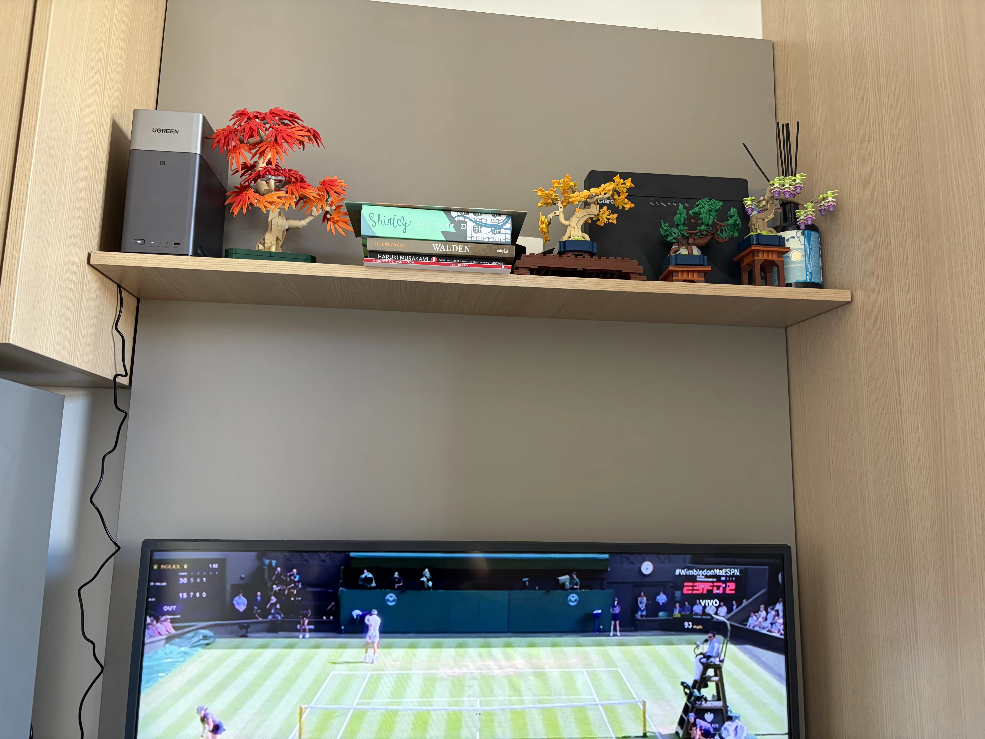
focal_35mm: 26
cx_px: 492
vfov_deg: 53.1
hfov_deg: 67.3
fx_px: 740
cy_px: 370
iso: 160
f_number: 1.6
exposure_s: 1/60
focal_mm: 5.96
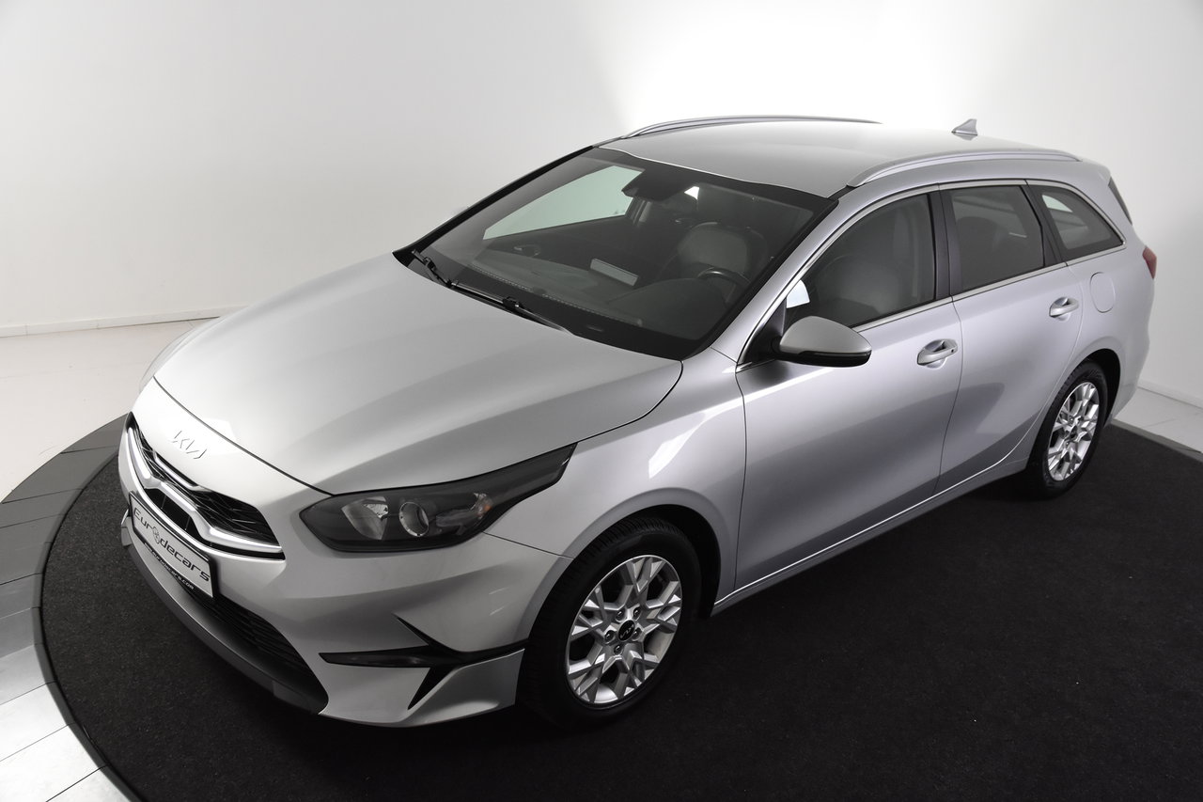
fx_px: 1203
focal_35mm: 36
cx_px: 602
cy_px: 401
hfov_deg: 53.1
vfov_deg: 36.9
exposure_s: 1/125
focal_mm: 24
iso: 1600
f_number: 5.6
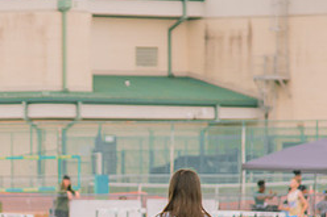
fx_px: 5401
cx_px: 75
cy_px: 146
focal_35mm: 595
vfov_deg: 2.3
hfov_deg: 3.5
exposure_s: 1/200
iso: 200
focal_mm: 120
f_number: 4
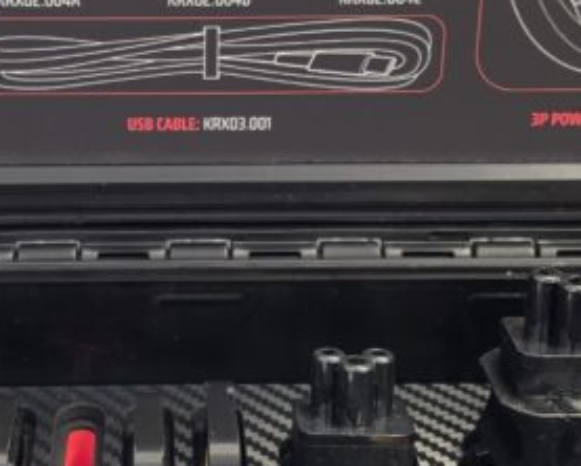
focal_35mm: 83
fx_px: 1428
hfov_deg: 22.9
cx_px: 174
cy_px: 183
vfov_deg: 18.5
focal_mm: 6.25
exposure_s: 1/100
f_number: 1.7
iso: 640
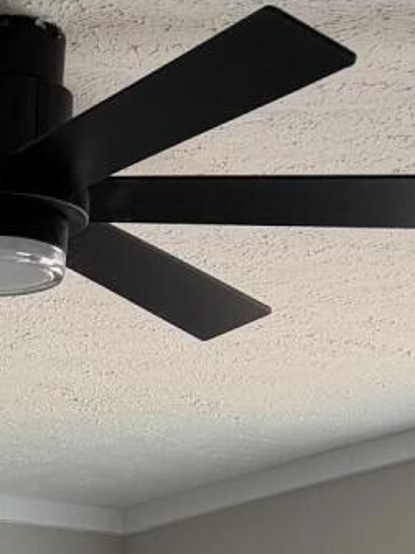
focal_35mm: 143
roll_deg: -0.6
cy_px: 1426
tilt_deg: -11.5
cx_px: -201
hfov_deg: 10.1
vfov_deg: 11.1
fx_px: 2286
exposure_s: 1/438
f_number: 1.78
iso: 100
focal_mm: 6.76
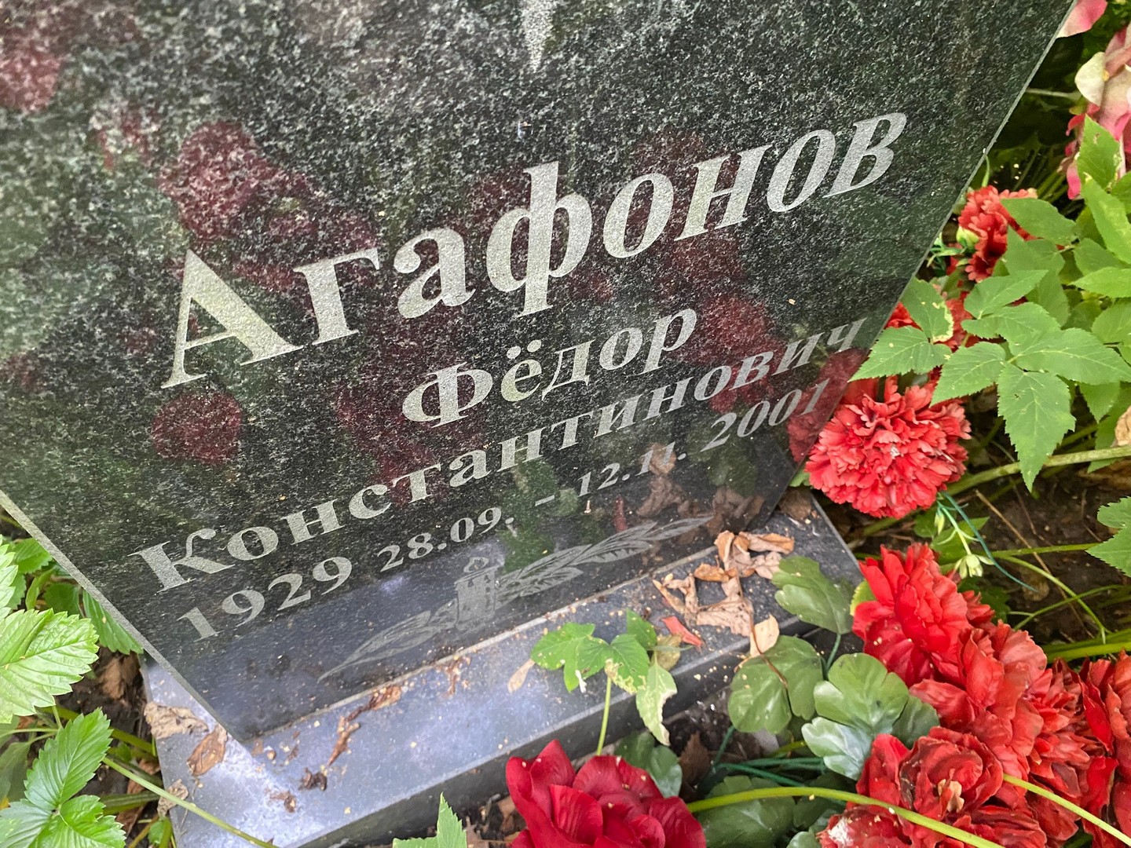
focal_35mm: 26
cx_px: 566
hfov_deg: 67.3
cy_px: 424
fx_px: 849
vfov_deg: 53.1
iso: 500
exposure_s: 1/52
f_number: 1.8
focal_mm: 4.25
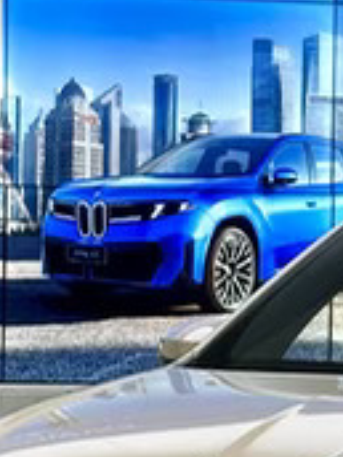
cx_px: 423
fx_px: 2986
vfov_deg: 8.7
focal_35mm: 226
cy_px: 417
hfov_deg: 6.5
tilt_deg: -2.8
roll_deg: -1.3
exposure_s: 1/100
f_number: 1.78
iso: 64
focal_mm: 6.86
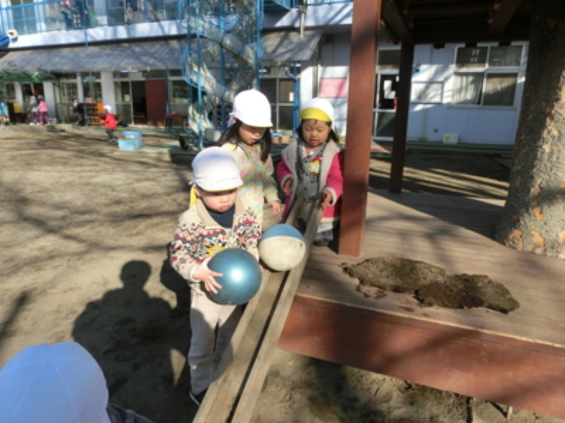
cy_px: 212
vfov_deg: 56.8
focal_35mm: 24
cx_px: 282
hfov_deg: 71.6
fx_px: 392
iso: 80
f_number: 3
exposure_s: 1/800
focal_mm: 4.24
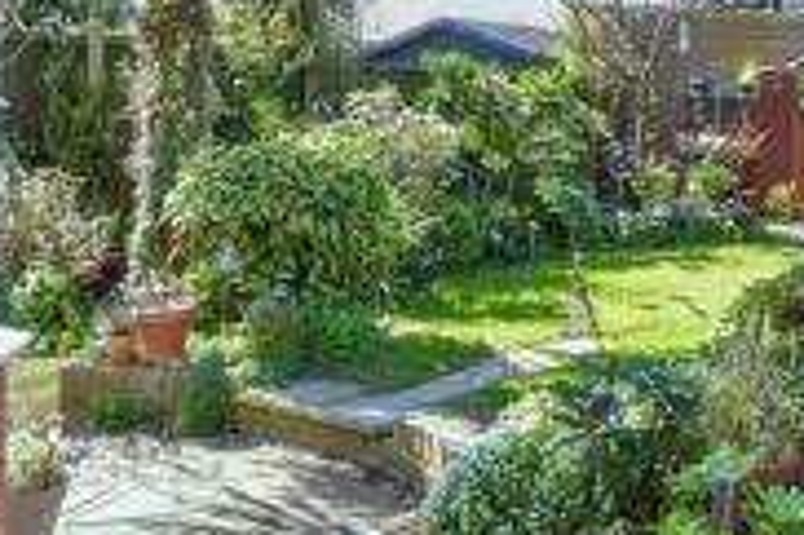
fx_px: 1049
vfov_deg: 27.8
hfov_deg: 38.7
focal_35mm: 47
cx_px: 738
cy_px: 86
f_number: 8
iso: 160
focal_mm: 12
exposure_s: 1/60
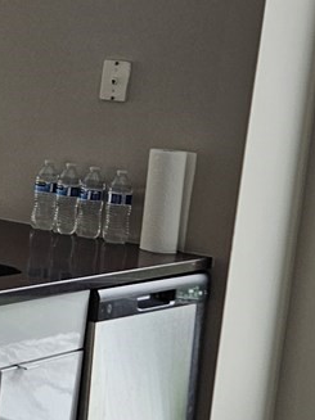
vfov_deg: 18.2
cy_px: 154
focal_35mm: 108
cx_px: -341
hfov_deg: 12.0
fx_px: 1311
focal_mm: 5.4
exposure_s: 1/120
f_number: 1.8
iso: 40
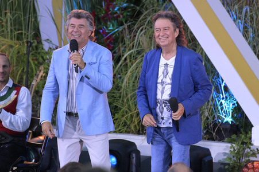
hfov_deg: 4.1
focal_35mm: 500
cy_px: 86
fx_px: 3594
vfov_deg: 2.7
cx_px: 130
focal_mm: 500
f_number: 5.6
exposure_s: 1/1000
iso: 8000
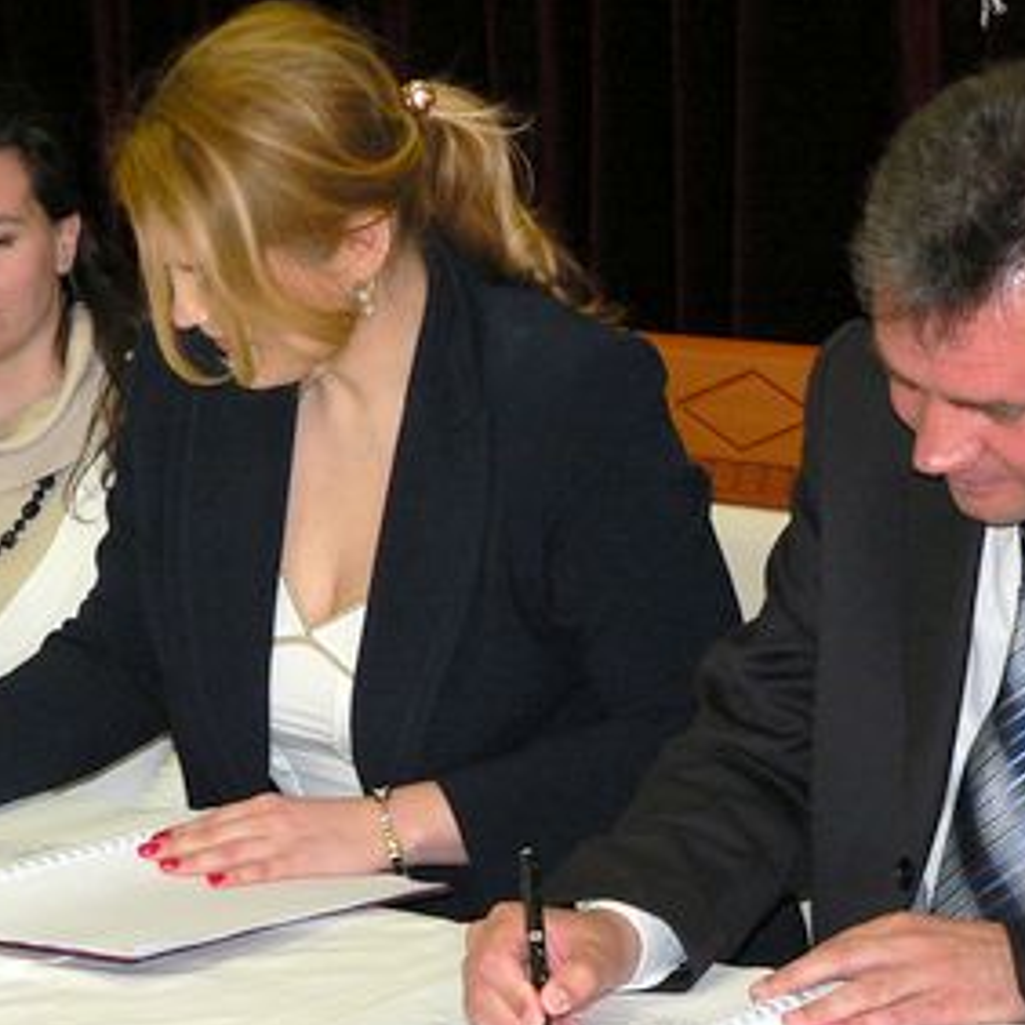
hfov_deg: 13.4
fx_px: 4355
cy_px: 620
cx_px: 520
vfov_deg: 13.4
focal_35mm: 130
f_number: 3.2
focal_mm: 14.3
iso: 200
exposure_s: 1/60
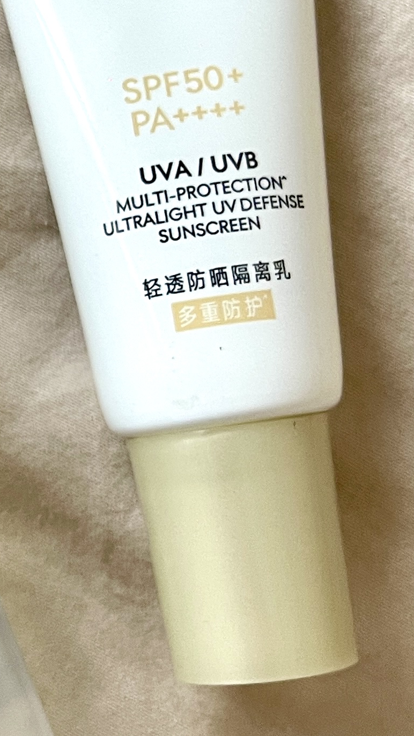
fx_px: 1562
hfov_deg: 13.8
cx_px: -278
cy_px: 313
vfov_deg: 26.5
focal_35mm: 80
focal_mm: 5.1
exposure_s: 1/60
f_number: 1.6
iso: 160
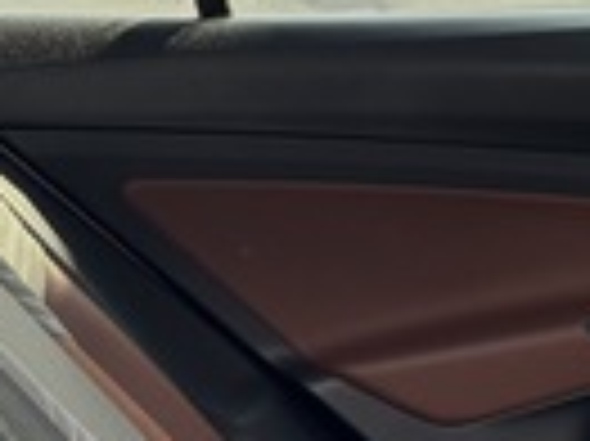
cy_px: 724
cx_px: 1281
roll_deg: +3.0
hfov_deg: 13.7
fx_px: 1975
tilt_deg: -25.8
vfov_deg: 12.0
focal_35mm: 116
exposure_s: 1/121
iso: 100
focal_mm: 6.76
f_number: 1.78
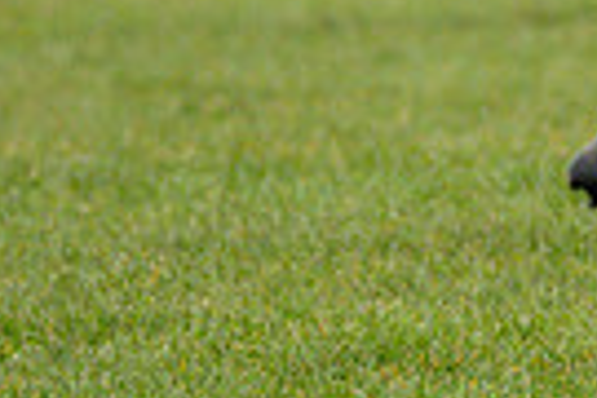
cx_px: 1090
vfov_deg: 0.6
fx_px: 38470
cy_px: 16
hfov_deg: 0.9
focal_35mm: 2320
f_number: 2.8
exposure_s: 1/640
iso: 560
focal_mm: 300
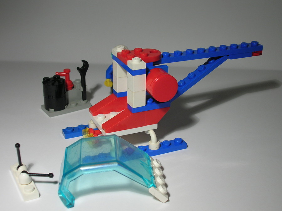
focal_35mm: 54
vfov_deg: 27.0
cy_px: 106
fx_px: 439
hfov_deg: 35.6
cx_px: 141
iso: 50
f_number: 3.4
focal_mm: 9
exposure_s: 1/30.7
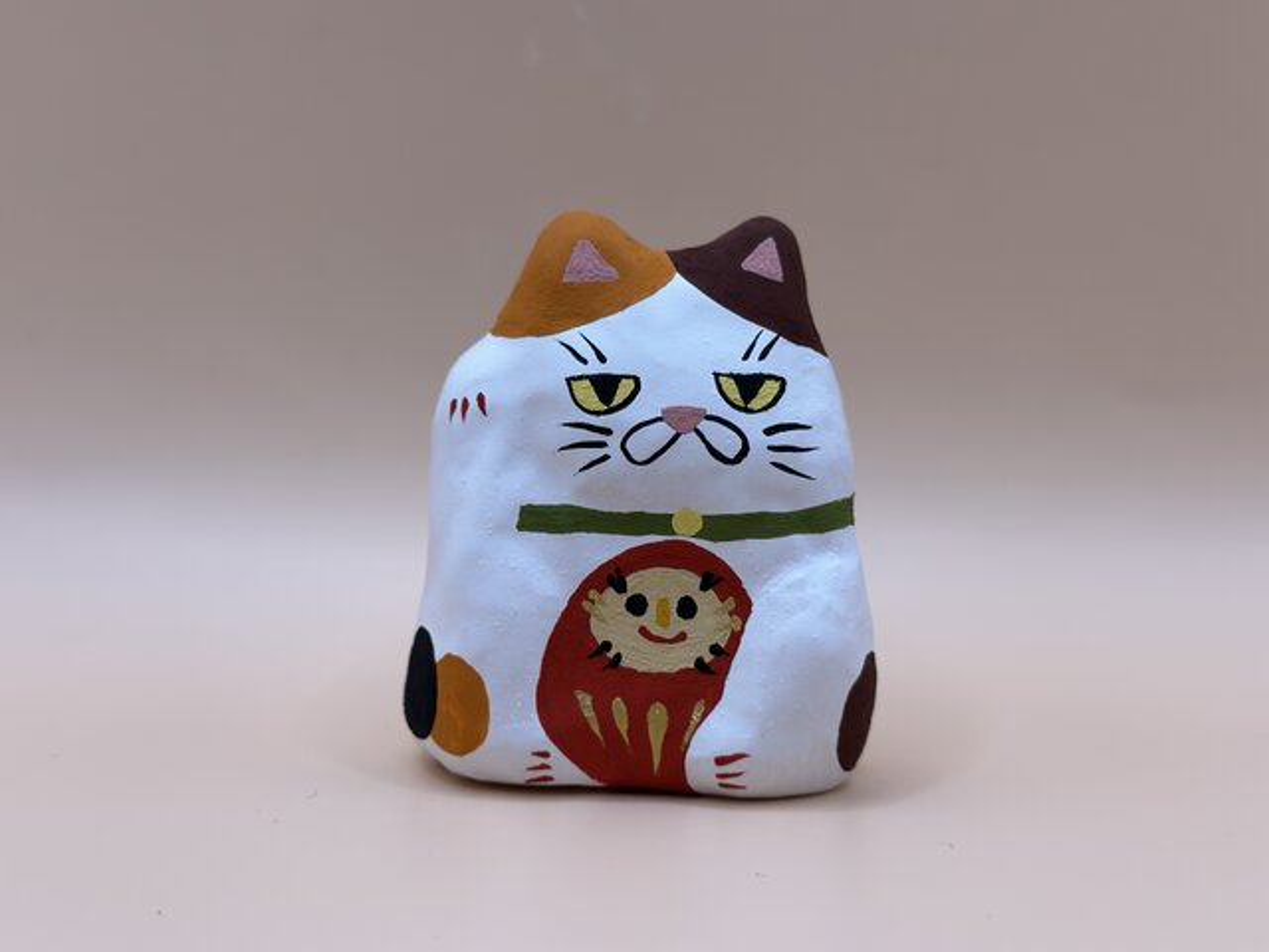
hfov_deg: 39.7
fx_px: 1760
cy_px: 476
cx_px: 634
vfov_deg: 30.3
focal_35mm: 48
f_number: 1.78
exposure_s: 1/343
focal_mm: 6.86
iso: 80
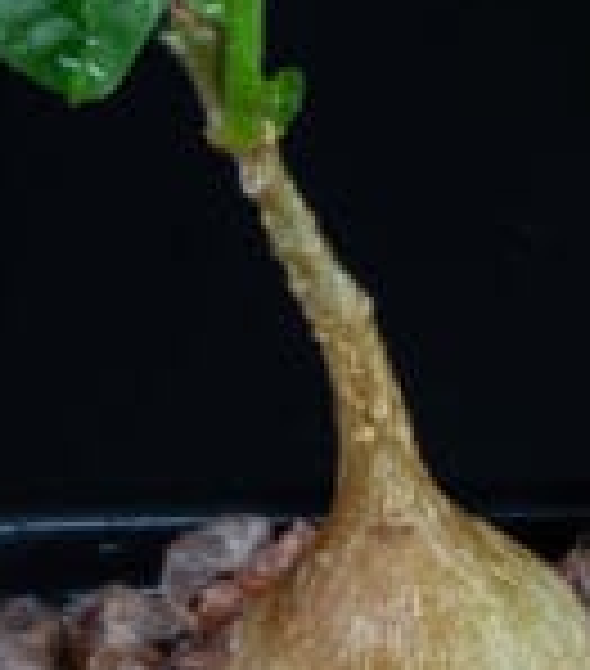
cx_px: 469
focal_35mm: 229
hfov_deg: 7.1
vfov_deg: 8.1
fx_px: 4729
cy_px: 311
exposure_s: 13
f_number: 36
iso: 100
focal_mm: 60
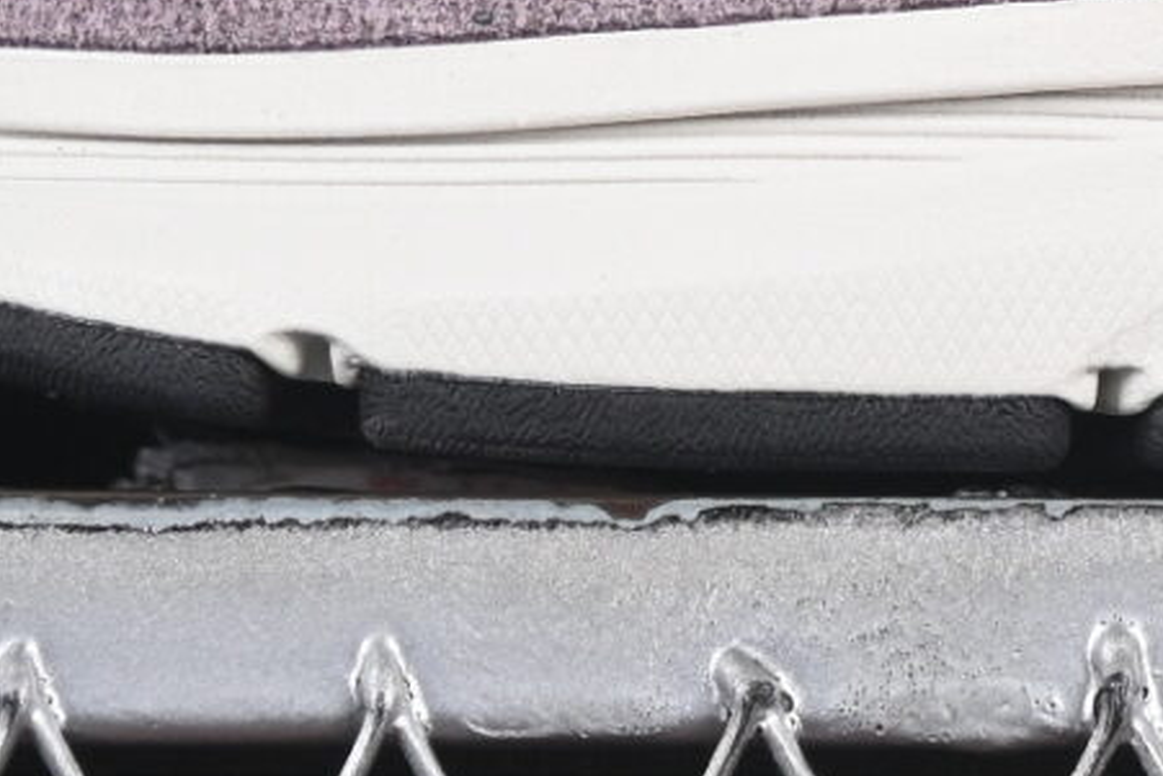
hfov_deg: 4.8
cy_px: -870
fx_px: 13766
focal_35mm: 426
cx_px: 1560
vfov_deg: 3.2
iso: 160
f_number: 7.1
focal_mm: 50
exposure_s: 1/80
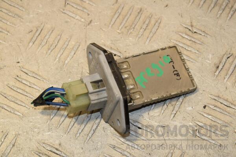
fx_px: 885
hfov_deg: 15.2
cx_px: 118
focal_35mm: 135
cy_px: 78
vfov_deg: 10.2
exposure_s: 1/200
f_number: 9
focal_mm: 90
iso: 800
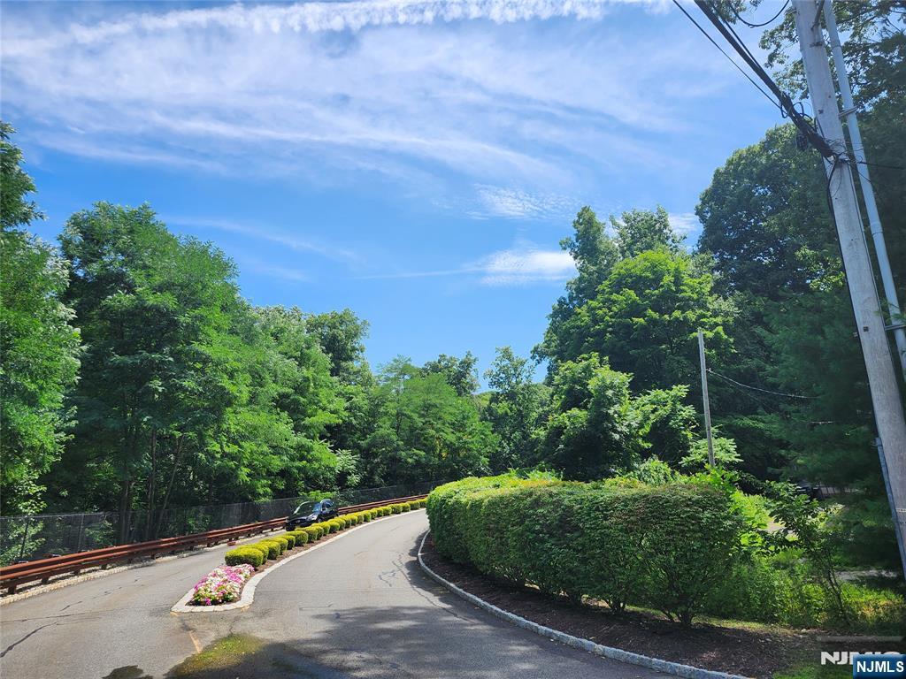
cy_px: 340
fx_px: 602
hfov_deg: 73.9
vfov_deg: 58.9
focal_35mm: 23
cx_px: 453
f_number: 1.8
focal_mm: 5.54
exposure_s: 1/1038
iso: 25
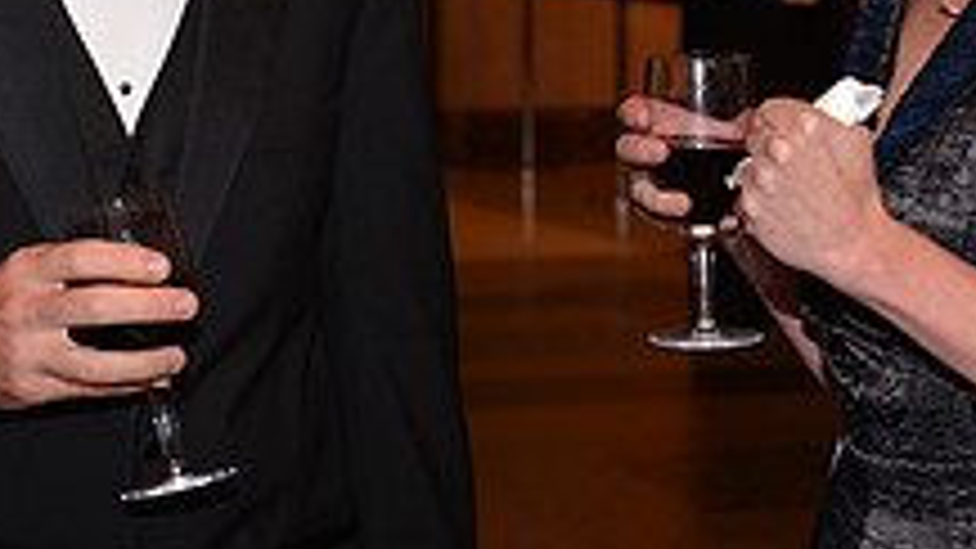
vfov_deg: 9.7
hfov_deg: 17.4
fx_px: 3183
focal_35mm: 123
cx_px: 553
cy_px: -56
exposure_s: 1/60
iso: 640
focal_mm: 44
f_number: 3.5
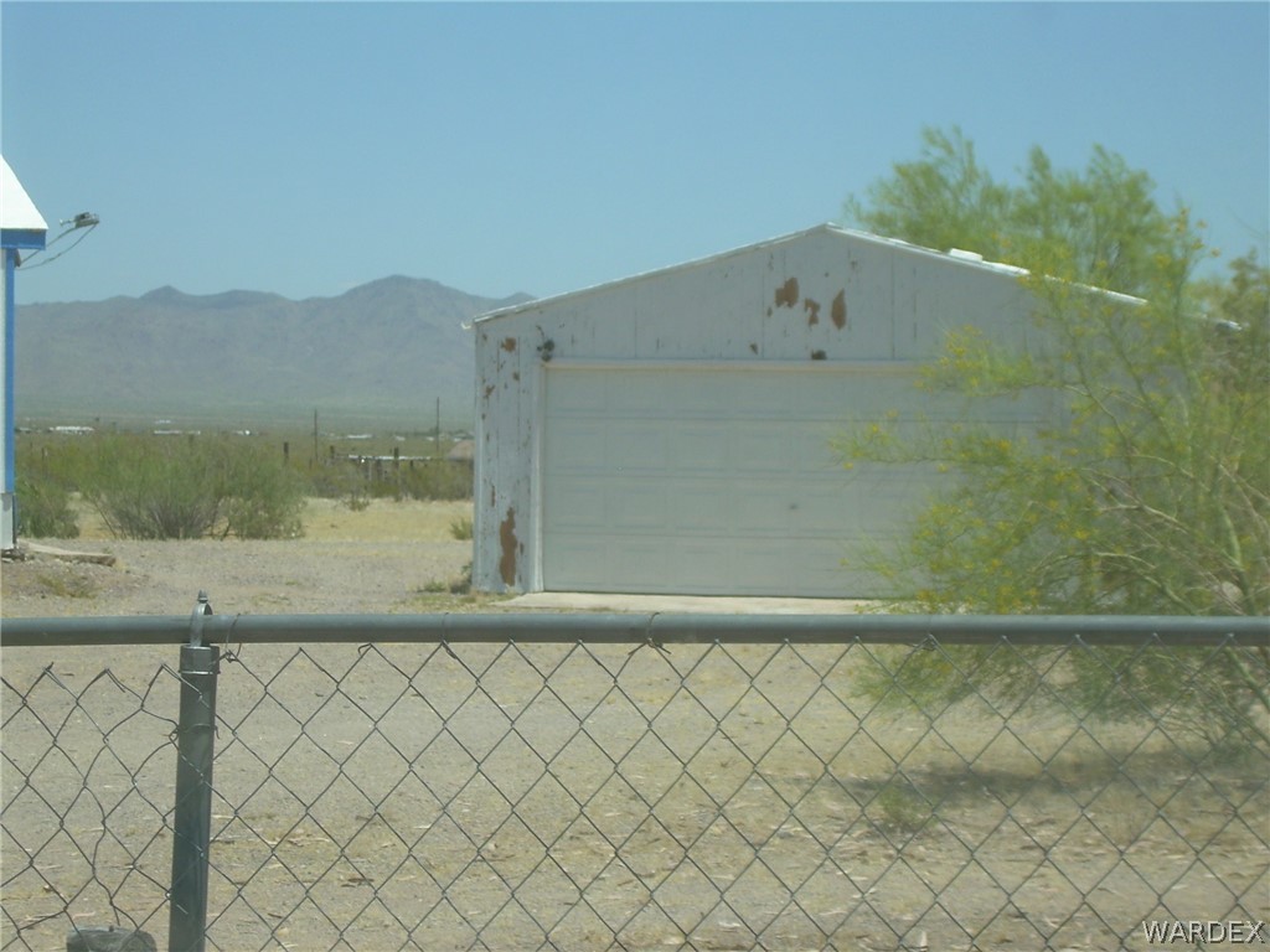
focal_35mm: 102
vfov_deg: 14.5
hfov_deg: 19.3
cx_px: 635
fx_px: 3742
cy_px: 476
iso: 50
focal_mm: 17.5
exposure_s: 1/420
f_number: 4.6
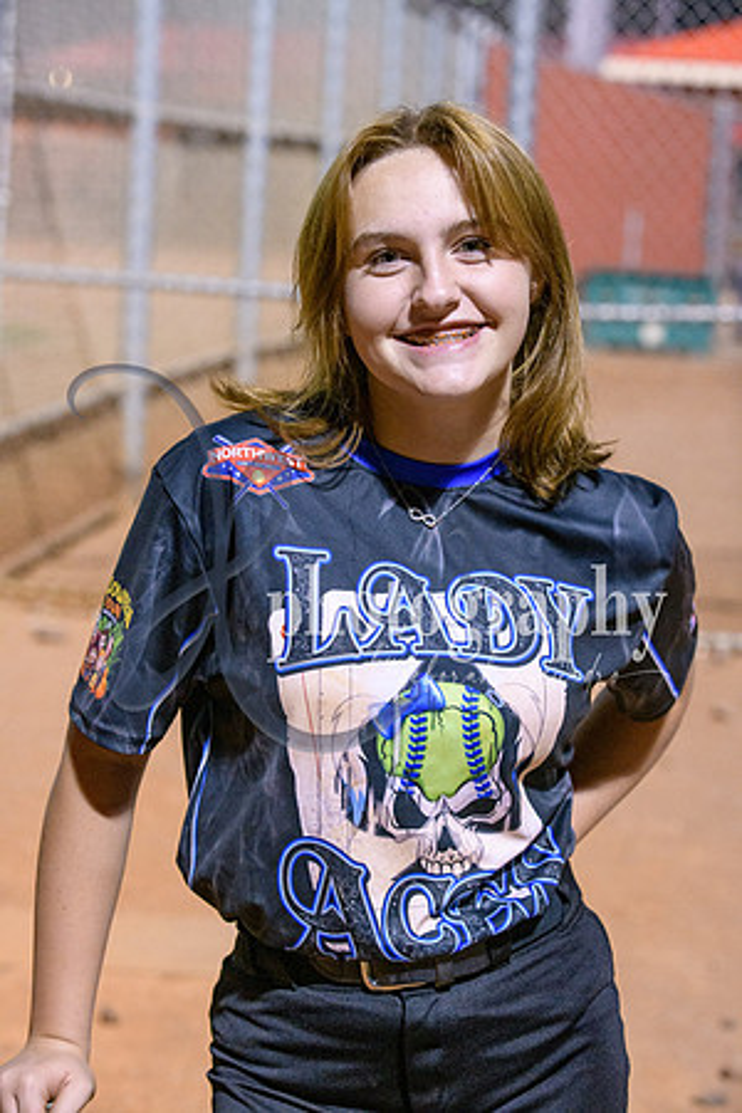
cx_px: 371
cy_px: 556
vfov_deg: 28.1
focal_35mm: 72
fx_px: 2226
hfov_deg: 18.9
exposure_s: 1/250
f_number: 5
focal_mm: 72
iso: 4000
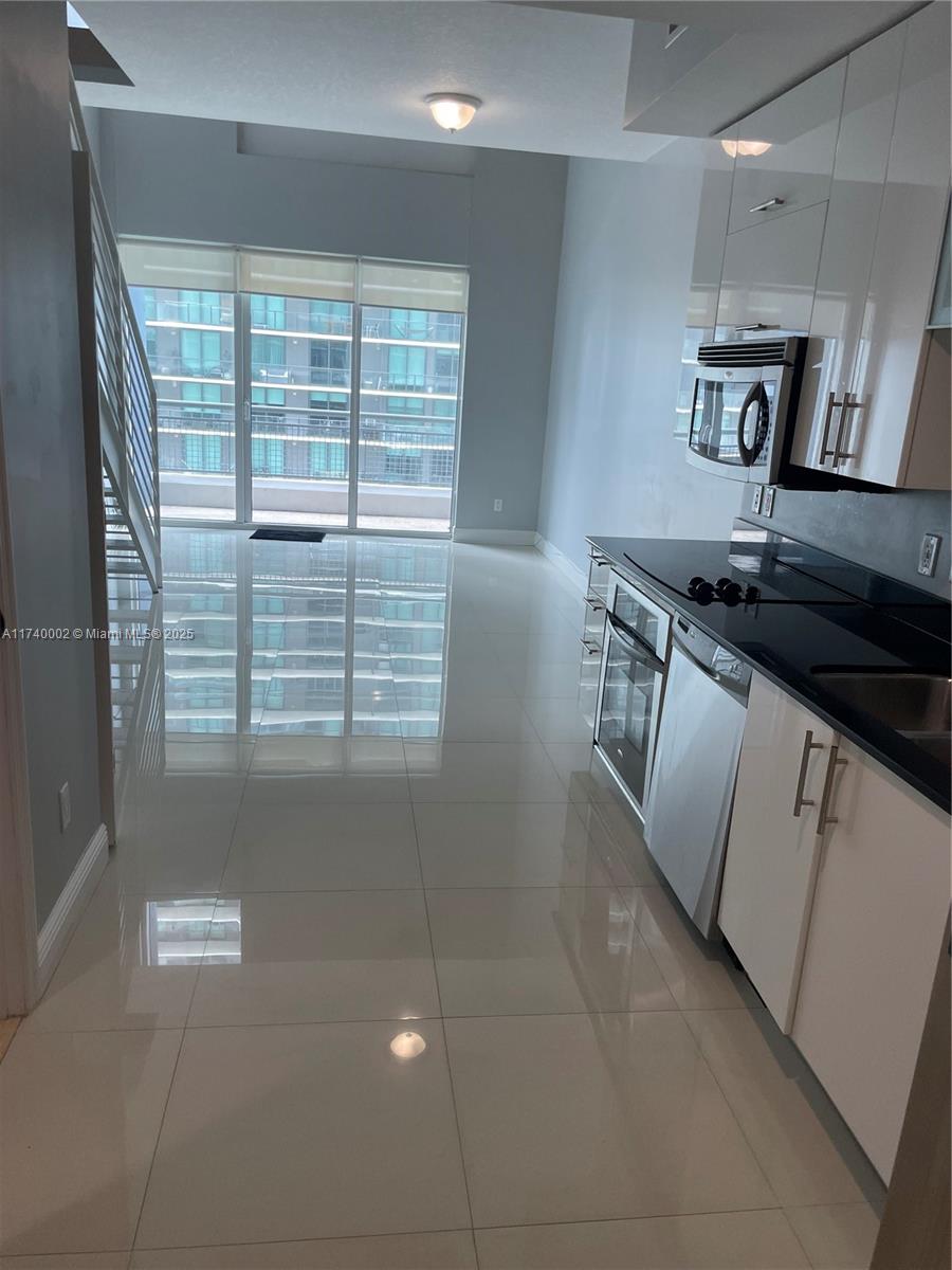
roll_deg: -3.4
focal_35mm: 26
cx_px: 476
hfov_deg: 53.1
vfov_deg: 67.3
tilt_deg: -14.3
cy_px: 635
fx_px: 953
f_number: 1.6
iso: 64
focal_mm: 4.2
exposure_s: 1/120
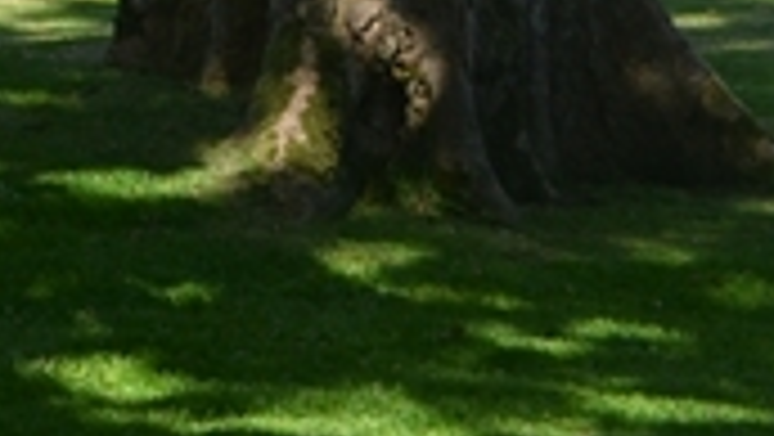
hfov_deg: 10.6
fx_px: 3614
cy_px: -1070
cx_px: -1051
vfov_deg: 6.1
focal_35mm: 176
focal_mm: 18
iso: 100
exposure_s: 1/160
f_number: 6.3
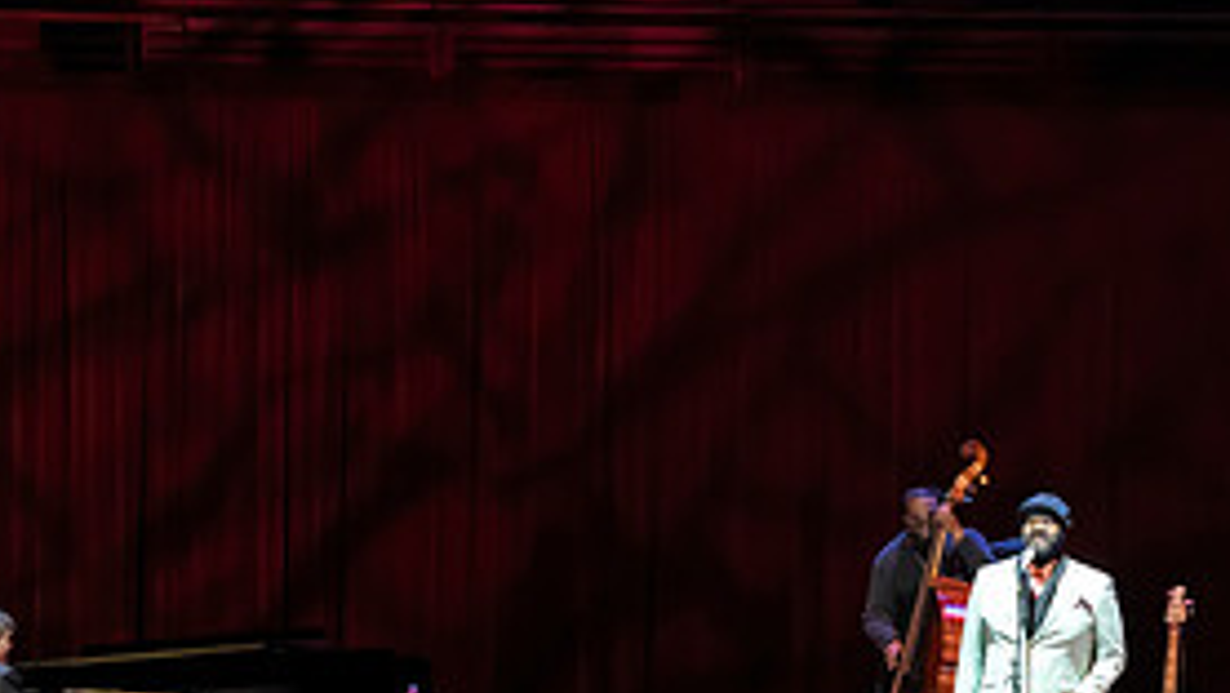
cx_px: 1244
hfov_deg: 9.6
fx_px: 7275
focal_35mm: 223
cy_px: 590
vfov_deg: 5.4
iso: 6400
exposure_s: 1/250
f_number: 7.1
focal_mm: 100
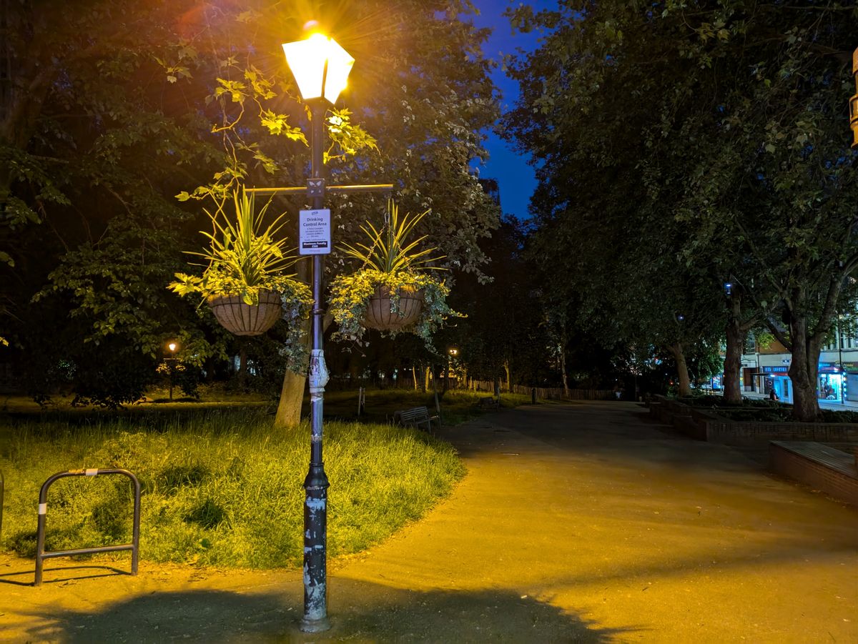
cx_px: 429
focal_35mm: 25
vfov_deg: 54.9
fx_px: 620
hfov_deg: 69.4
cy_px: 322
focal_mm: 5.43
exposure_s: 1/25
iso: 531
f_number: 1.89
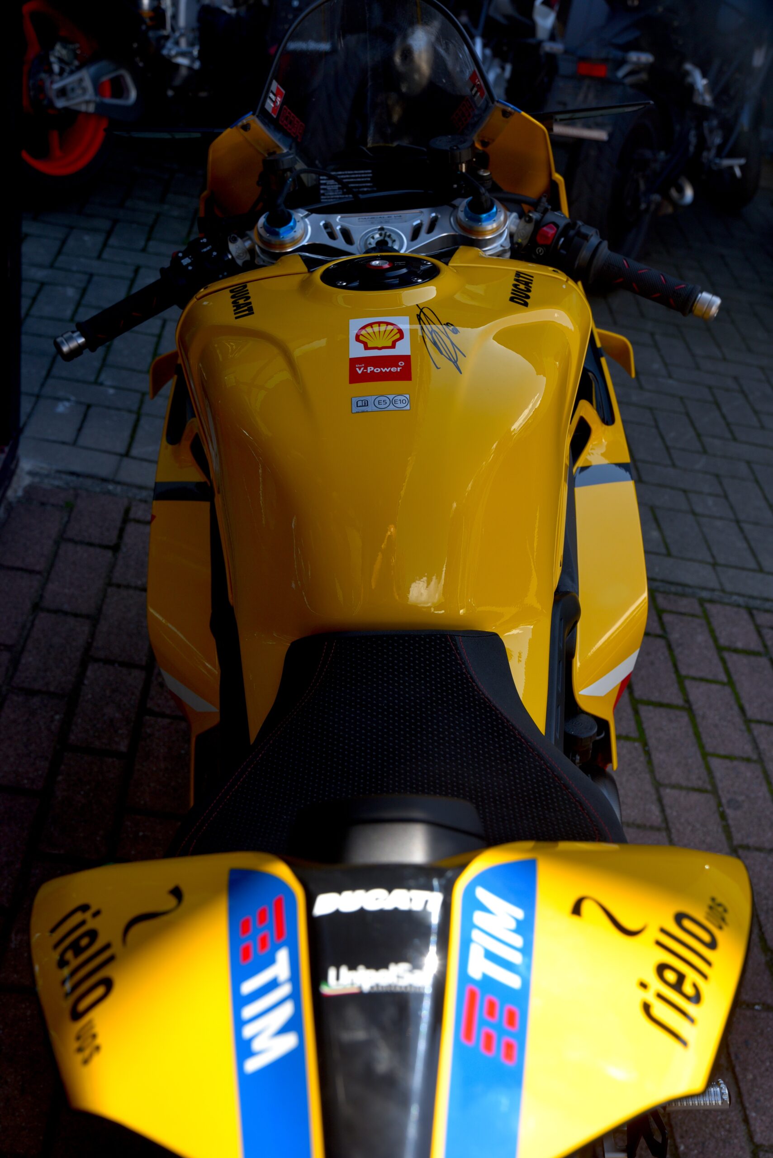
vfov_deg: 46.4
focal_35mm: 42
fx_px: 1351
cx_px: 386
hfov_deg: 31.9
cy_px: 579
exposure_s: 1/200
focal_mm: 42
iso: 200
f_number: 7.1
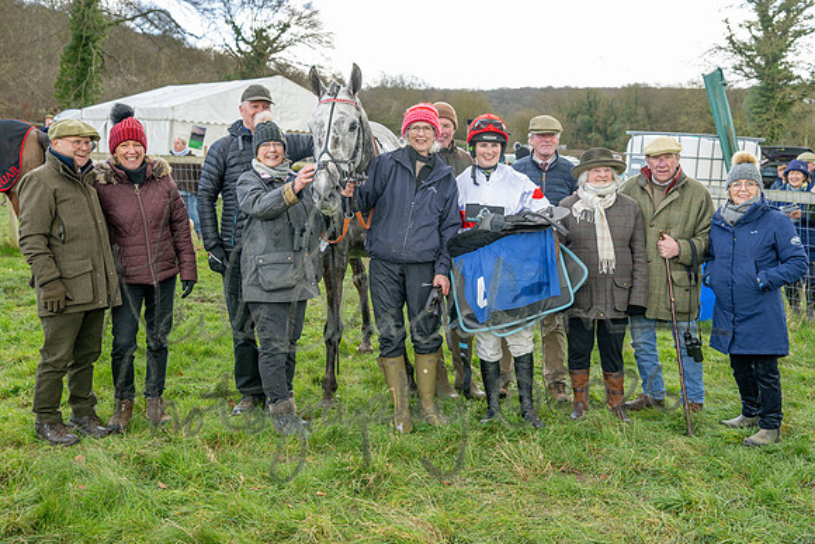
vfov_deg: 34.3
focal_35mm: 39
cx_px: 392
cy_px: 270
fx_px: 880
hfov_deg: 49.7
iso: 400
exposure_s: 1/400
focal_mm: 35
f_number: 4
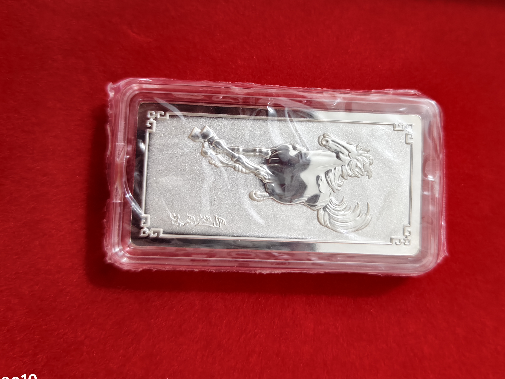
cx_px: 284
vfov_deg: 42.7
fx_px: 481
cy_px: 151
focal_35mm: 33
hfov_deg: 55.2
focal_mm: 5.56
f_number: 1.88
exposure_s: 1/50
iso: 525
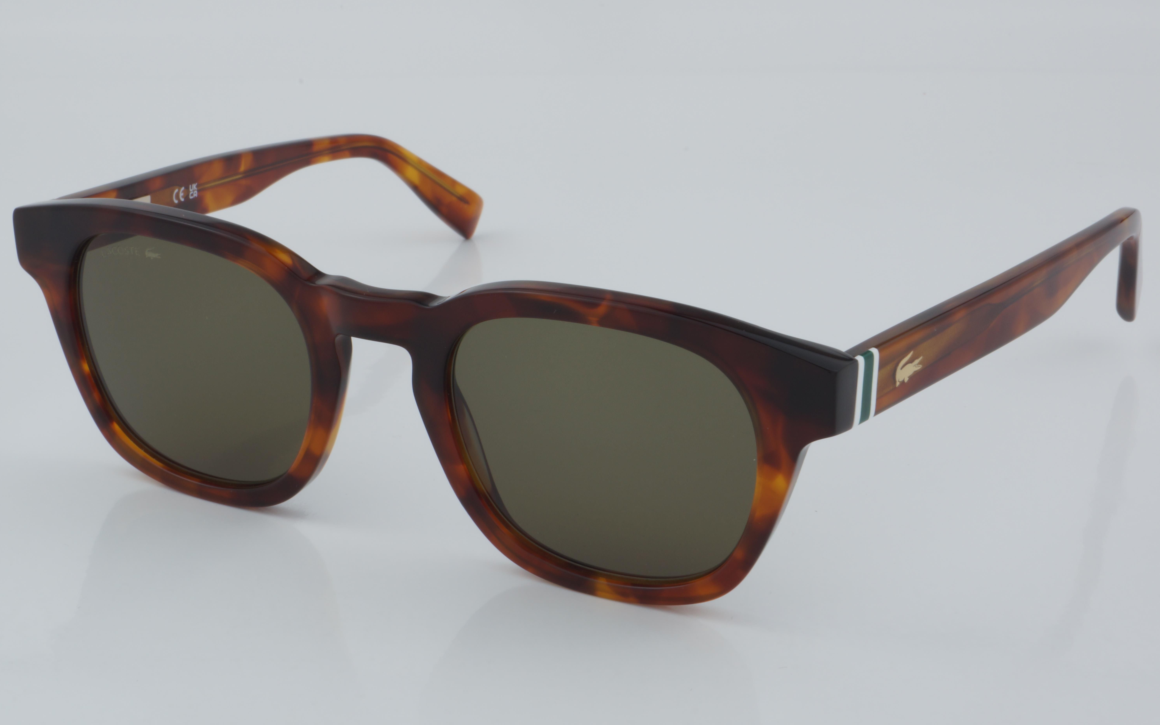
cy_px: 381
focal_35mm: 70
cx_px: 585
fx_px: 2198
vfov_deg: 18.7
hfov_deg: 29.6
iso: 100
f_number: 32
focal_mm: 45
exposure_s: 1/4
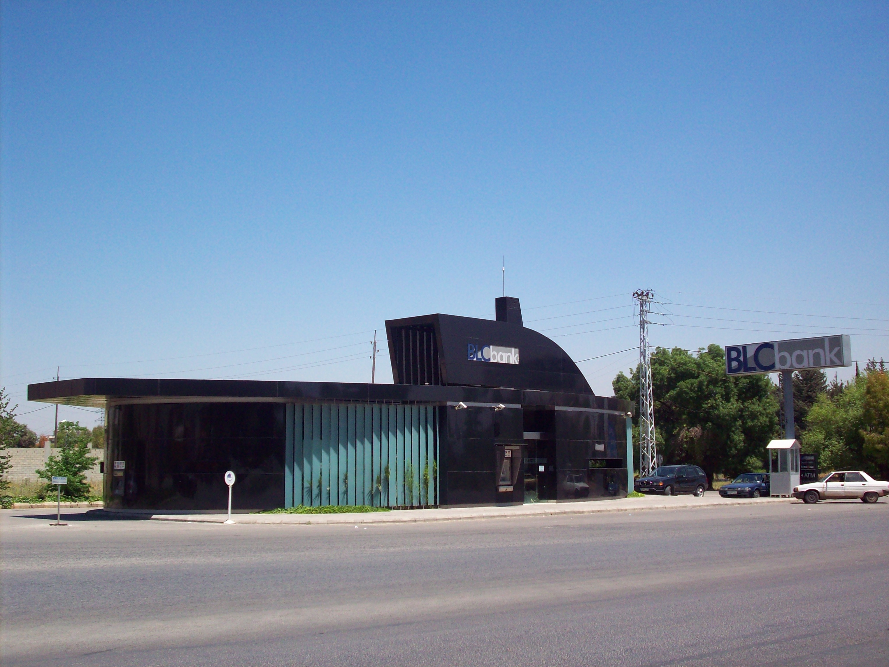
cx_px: 444
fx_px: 1181
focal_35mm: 46
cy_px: 334
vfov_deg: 31.5
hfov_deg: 41.2
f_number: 6.3
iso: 80
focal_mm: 7.6
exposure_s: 1/324
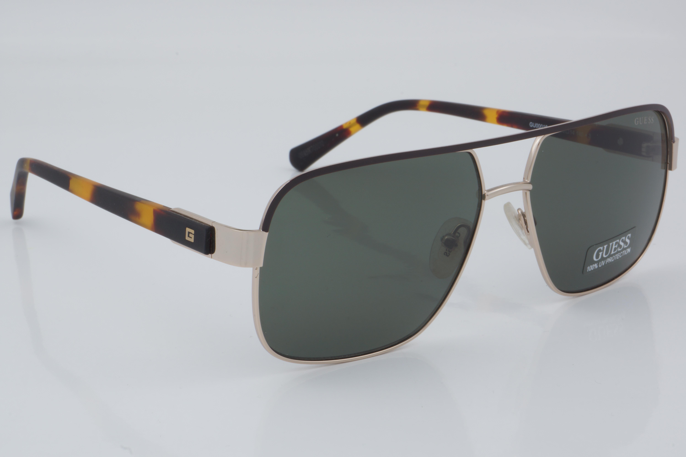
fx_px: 1429
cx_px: 343
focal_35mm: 75
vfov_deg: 18.2
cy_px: 228
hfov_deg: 27.0
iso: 100
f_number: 32
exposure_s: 1/4
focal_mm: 50
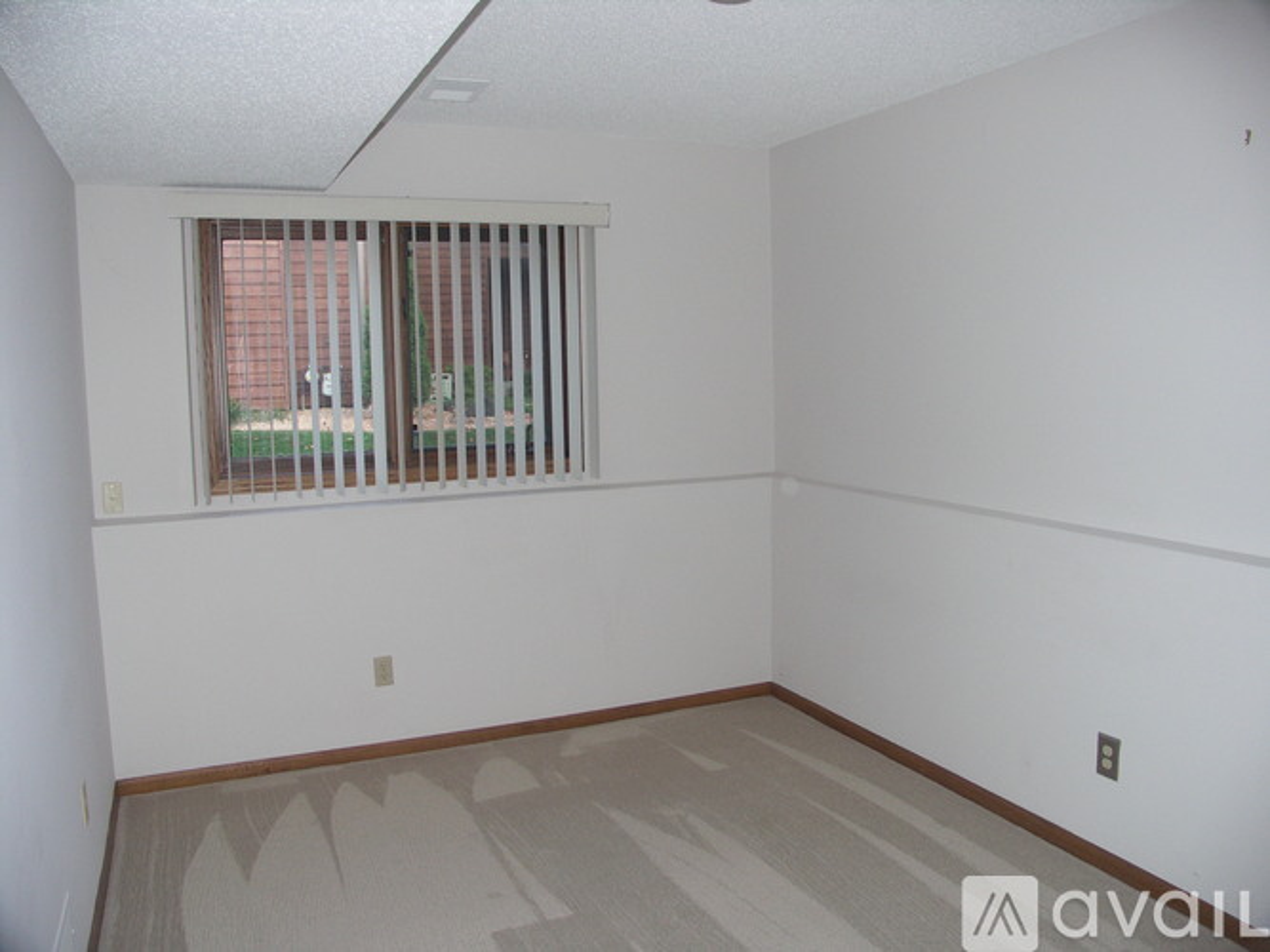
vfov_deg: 49.7
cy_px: 476
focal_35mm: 28
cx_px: 635
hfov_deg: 63.5
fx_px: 1027
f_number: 2.8
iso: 200
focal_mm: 7.2
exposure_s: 1/50
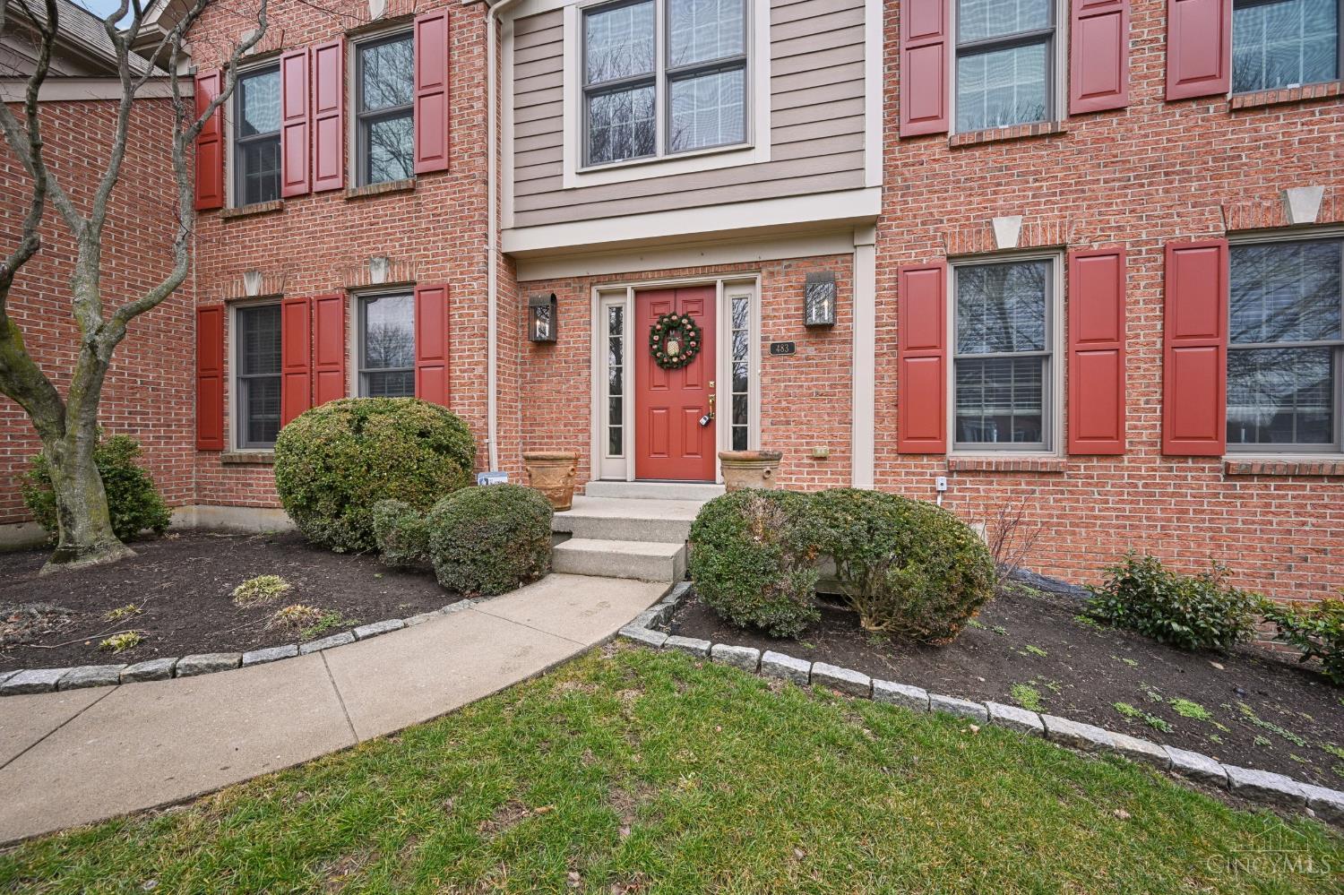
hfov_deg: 104.3
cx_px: 672
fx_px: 522
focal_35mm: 14
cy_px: 448
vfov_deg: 81.2
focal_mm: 14
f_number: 8
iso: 400
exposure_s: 1/160
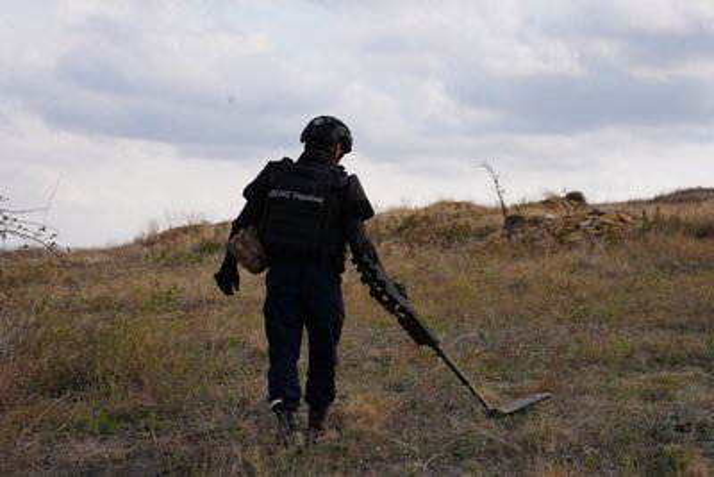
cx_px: 357
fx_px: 1488
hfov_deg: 27.0
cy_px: 238
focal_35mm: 75
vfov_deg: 18.2
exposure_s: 1/125
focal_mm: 75
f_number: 6.3
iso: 80
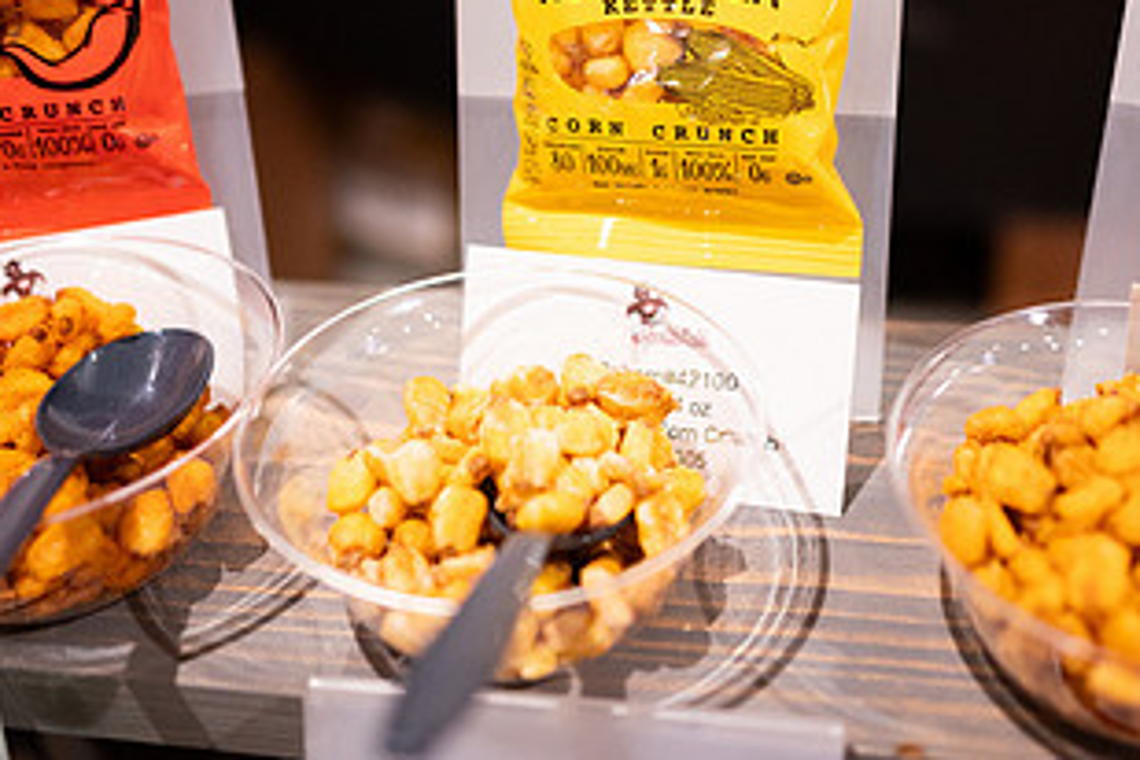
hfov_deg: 43.4
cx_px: 679
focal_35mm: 45
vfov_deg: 29.4
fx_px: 1425
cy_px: 194
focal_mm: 24
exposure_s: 1/200
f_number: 1.8
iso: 1250
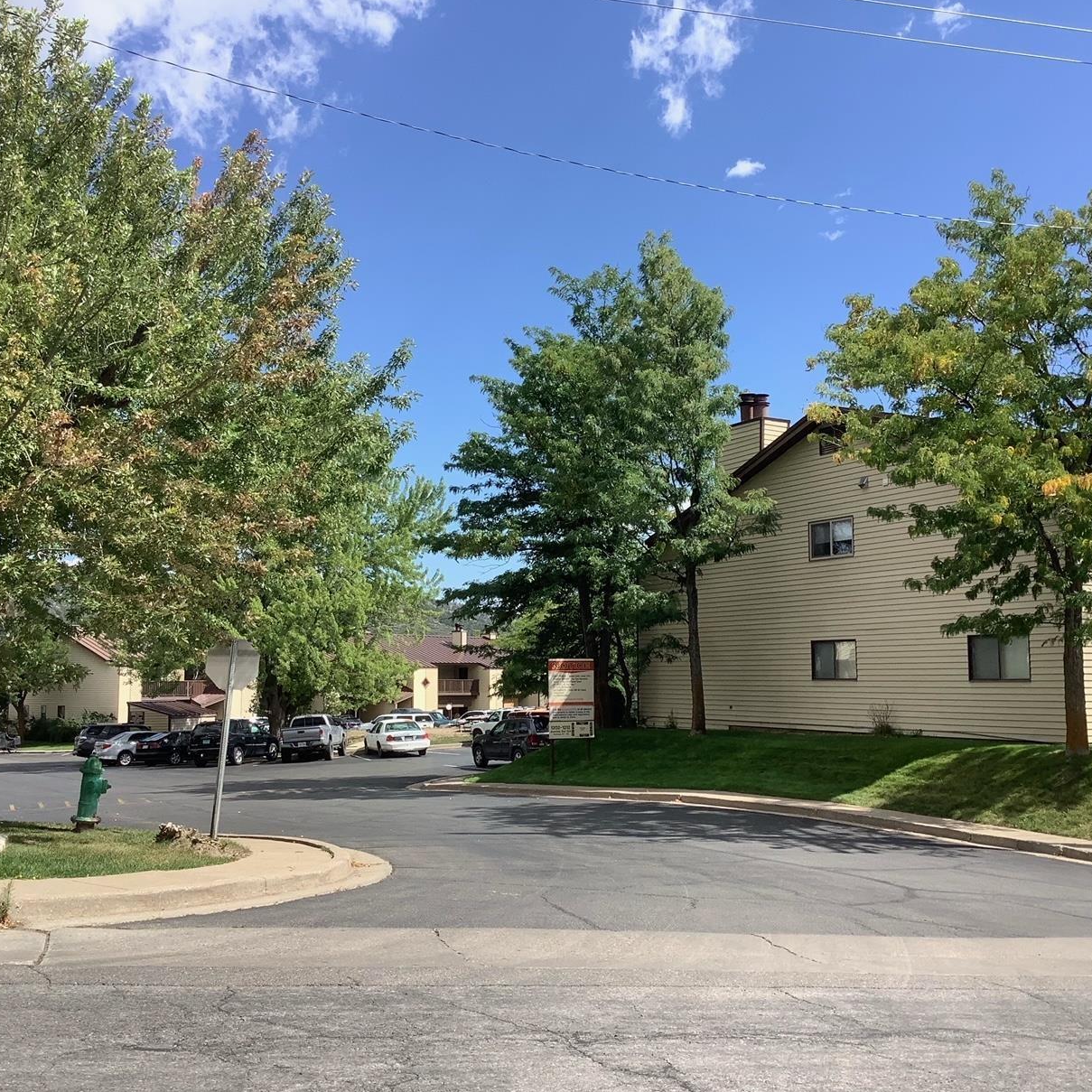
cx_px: 527
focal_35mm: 37
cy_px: 550
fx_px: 1321
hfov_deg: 44.9
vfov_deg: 44.9
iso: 25
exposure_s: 1/959
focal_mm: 3.3
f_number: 2.4
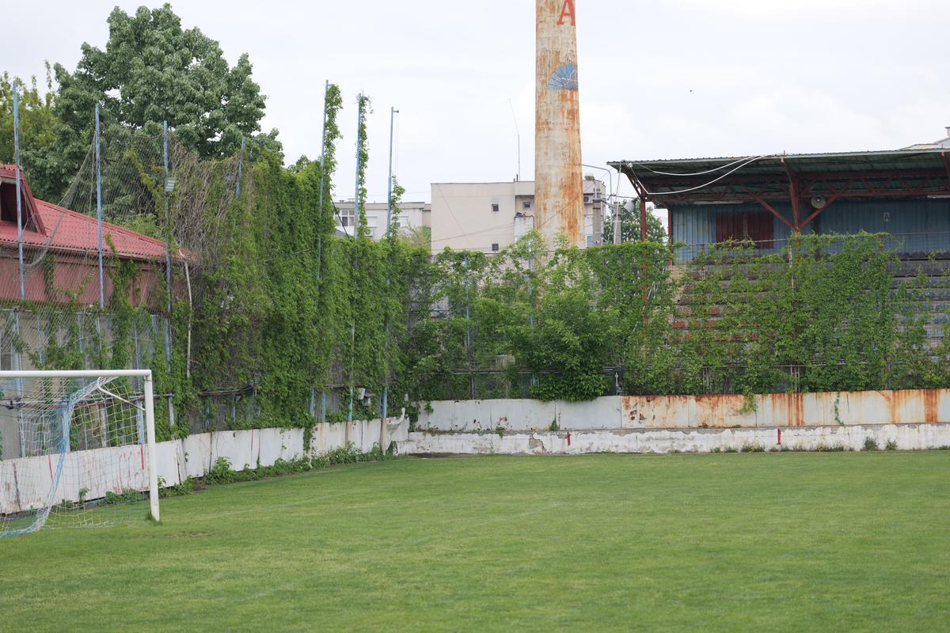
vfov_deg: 13.0
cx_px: 475
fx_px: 2771
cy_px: 316
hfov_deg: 19.5
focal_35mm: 105
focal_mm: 105
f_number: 4
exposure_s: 1/1000
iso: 200
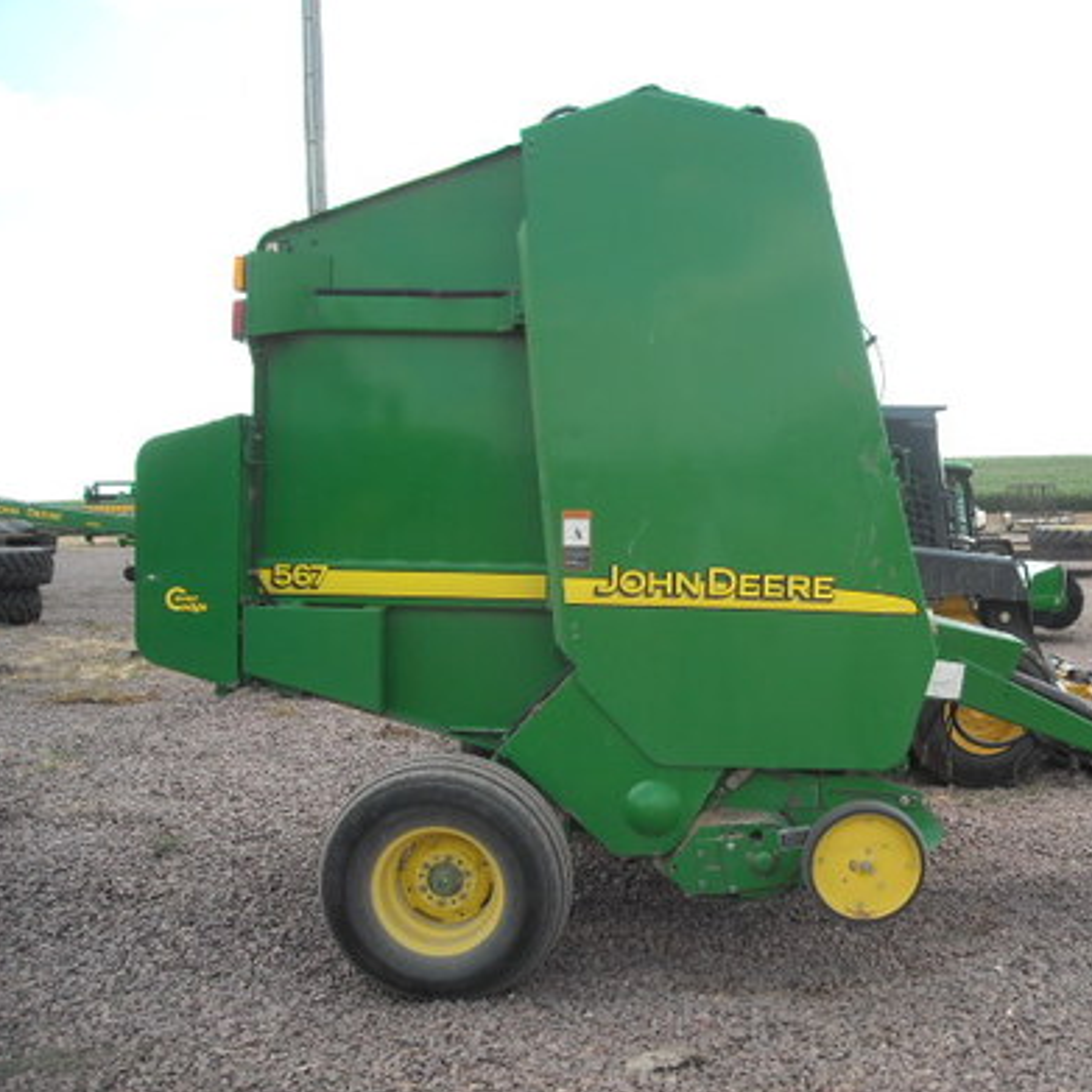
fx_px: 1535
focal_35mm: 43
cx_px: 743
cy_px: 556
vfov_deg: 39.2
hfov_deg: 38.6
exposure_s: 1/369
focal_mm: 5.7
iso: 64
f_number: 2.8
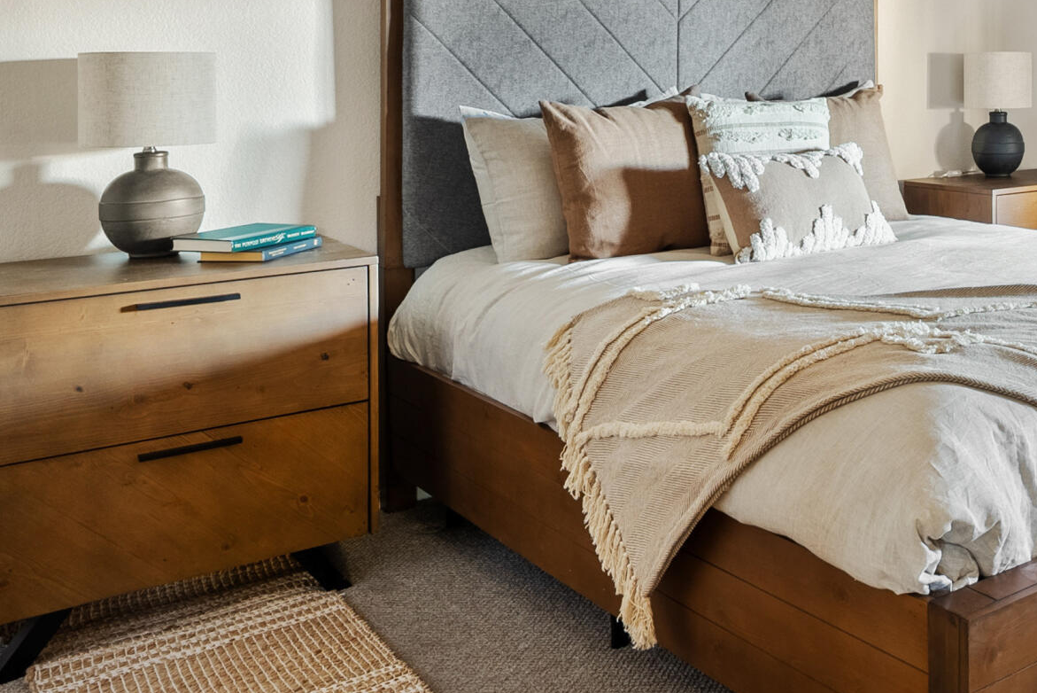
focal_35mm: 41
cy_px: 74
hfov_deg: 41.7
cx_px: 1017
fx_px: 1182
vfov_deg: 31.2
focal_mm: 16
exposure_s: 25
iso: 100
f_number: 8
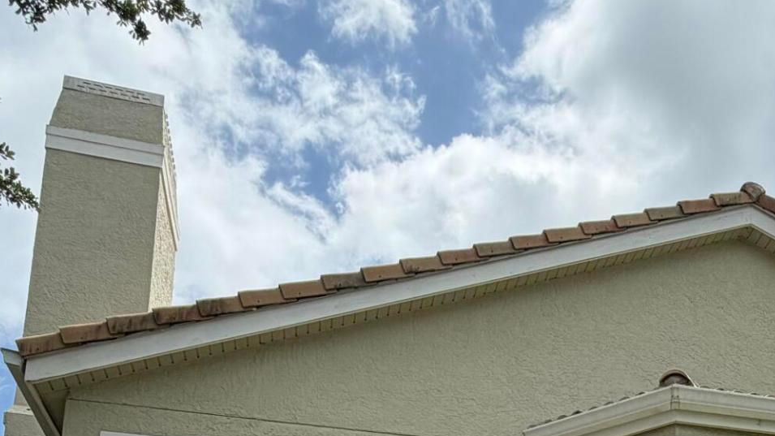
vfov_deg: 20.8
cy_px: 707
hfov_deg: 43.3
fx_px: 945
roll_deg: +1.2
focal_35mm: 46
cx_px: 571
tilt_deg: +11.6
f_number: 2.2
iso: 20
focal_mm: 2.22
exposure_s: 1/1399
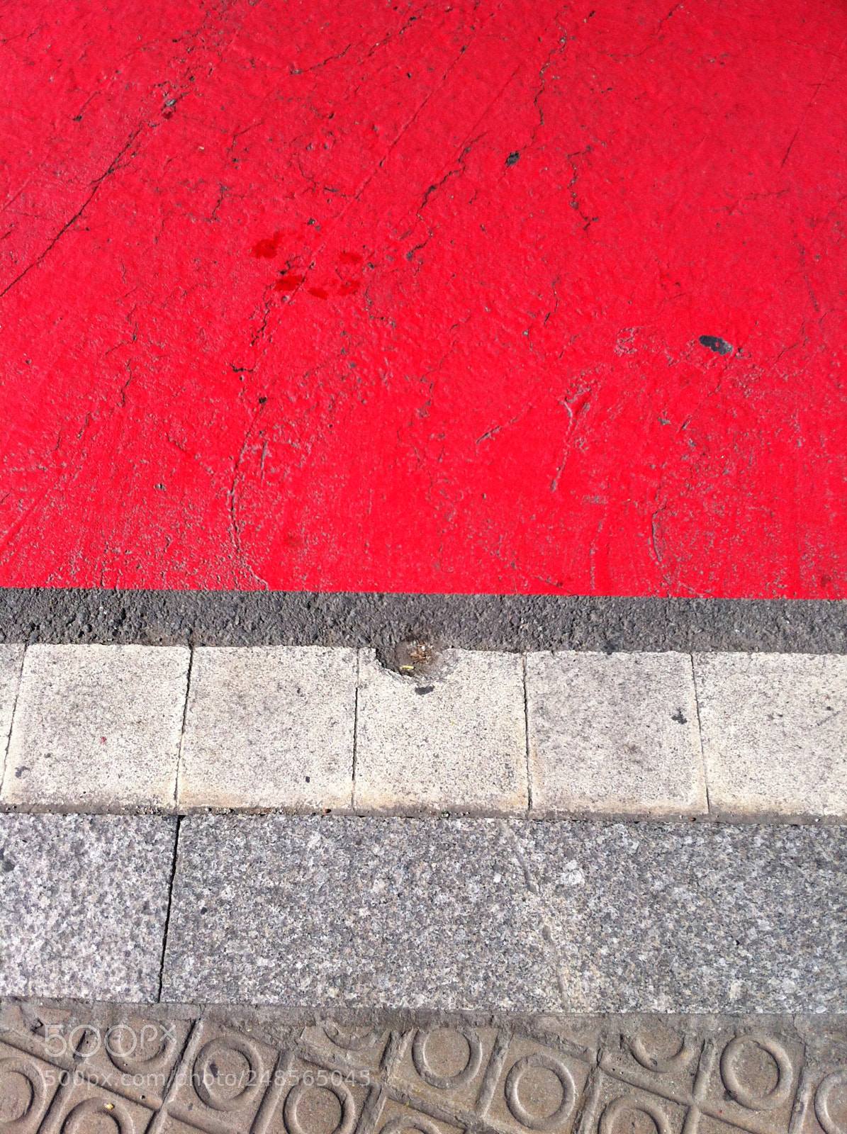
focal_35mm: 35
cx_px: 424
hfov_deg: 40.6
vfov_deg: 52.7
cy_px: 567
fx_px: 1145
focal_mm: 3.85
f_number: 2.8
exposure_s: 1/1207
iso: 80
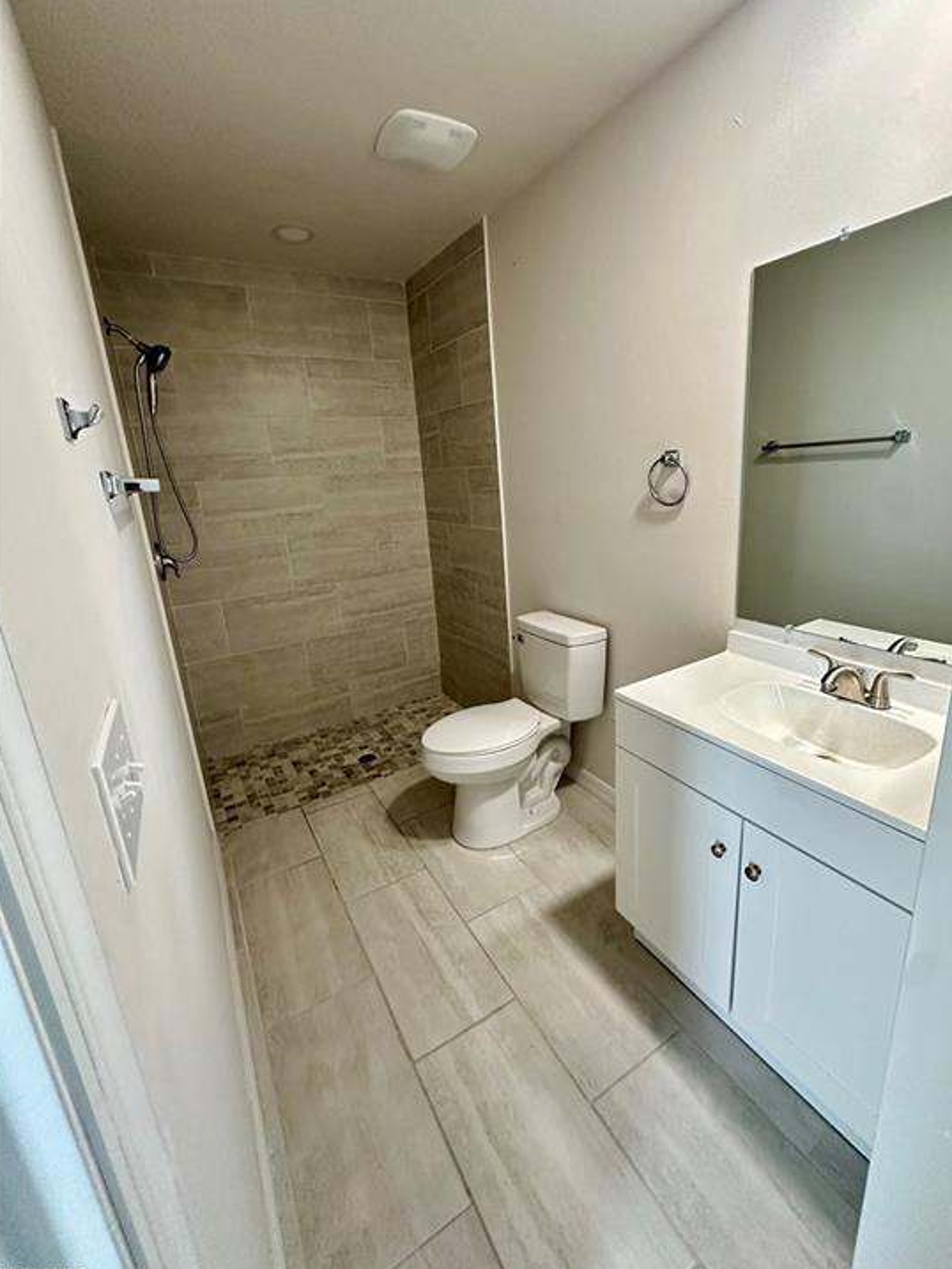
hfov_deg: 81.7
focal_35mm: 15
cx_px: 499
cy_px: 609
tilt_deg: -13.0
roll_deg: +2.9
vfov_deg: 98.1
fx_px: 550
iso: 200
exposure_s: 1/60
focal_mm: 2.22
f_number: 2.2
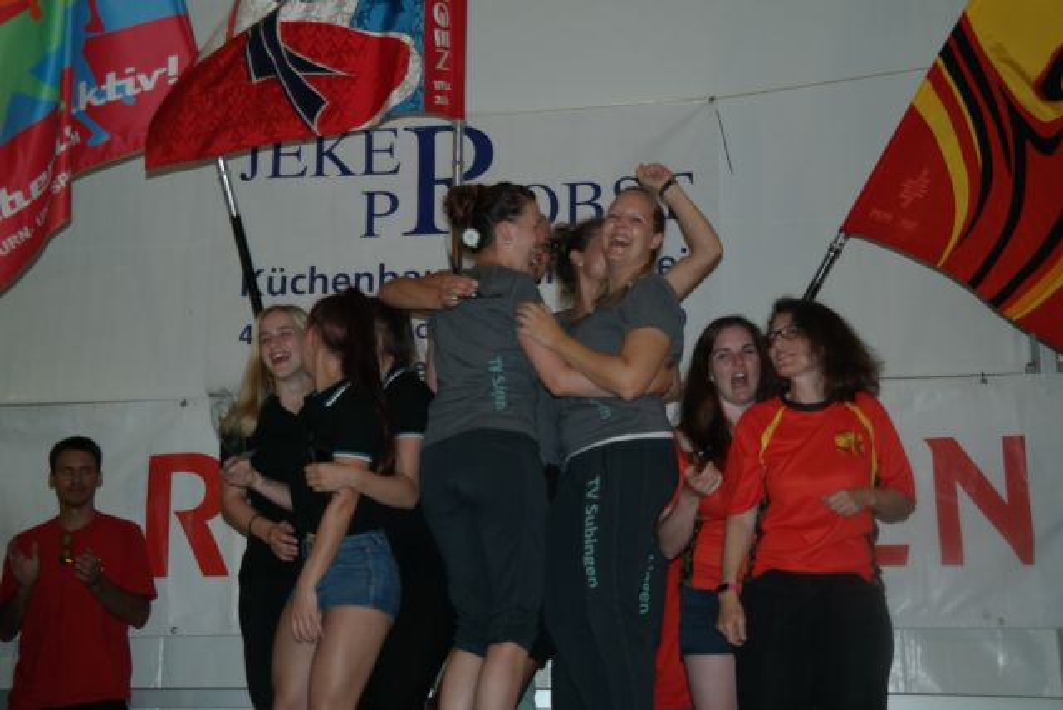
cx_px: 532
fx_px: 1654
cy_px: 355
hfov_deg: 35.6
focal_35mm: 56
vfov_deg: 24.2
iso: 400
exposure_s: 1/60
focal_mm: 37
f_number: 4.5
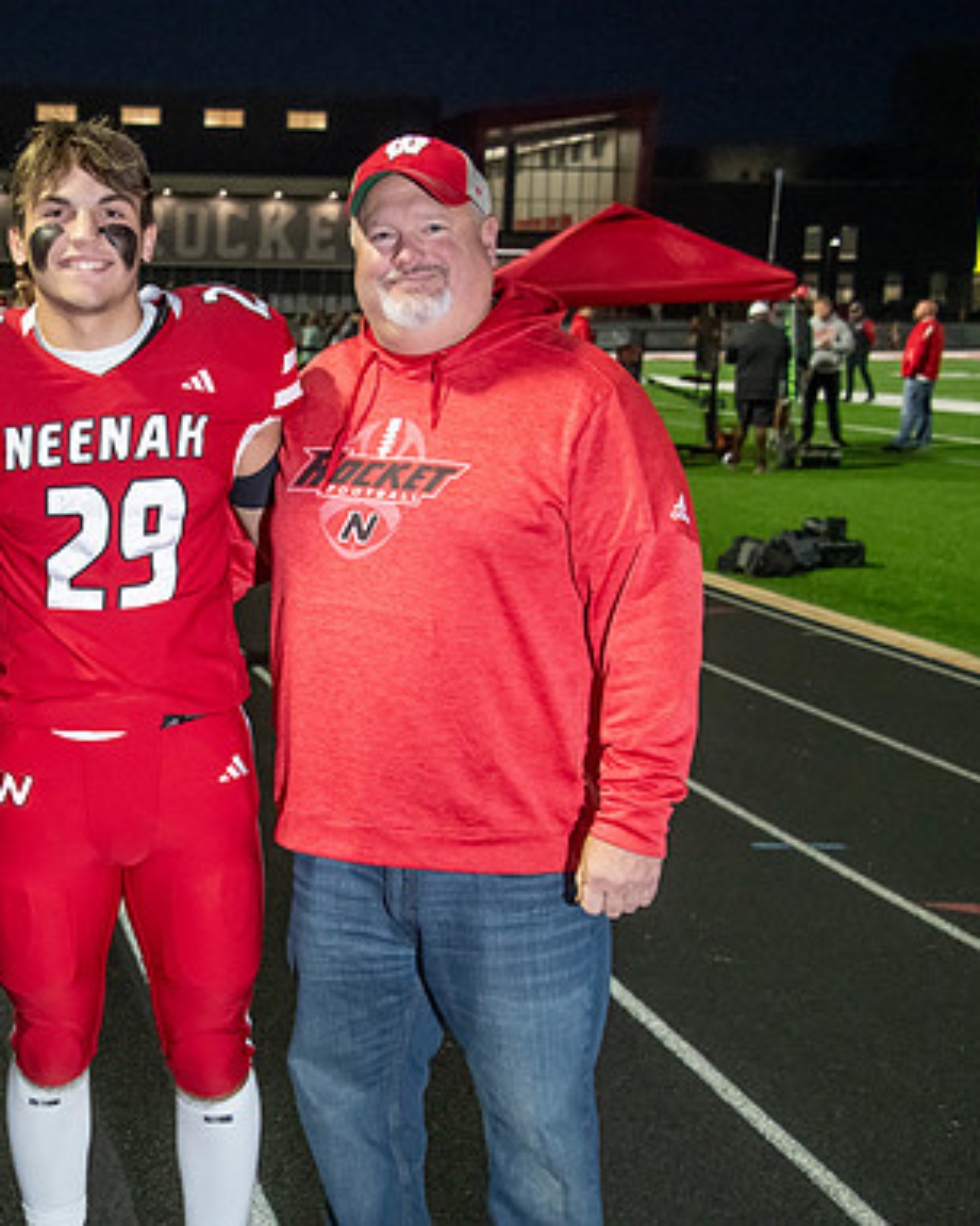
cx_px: 128
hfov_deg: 22.0
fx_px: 2466
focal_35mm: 68
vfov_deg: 27.9
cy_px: 611
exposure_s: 1/160
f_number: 5.6
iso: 5000
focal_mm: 48
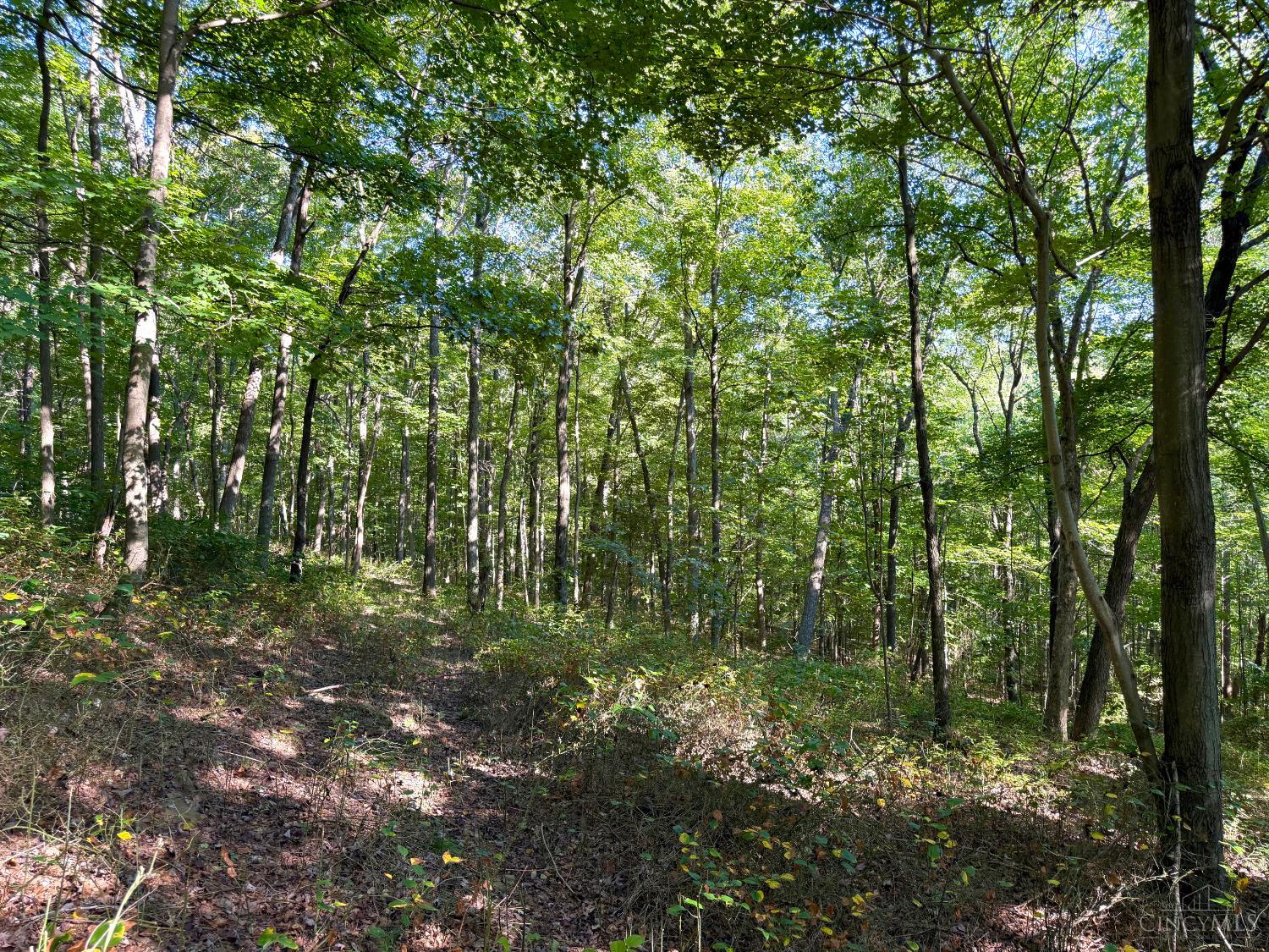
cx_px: 634
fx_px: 880
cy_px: 476
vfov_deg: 56.8
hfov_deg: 71.6
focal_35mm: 24
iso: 100
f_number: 1.78
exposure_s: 1/121
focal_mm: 6.76
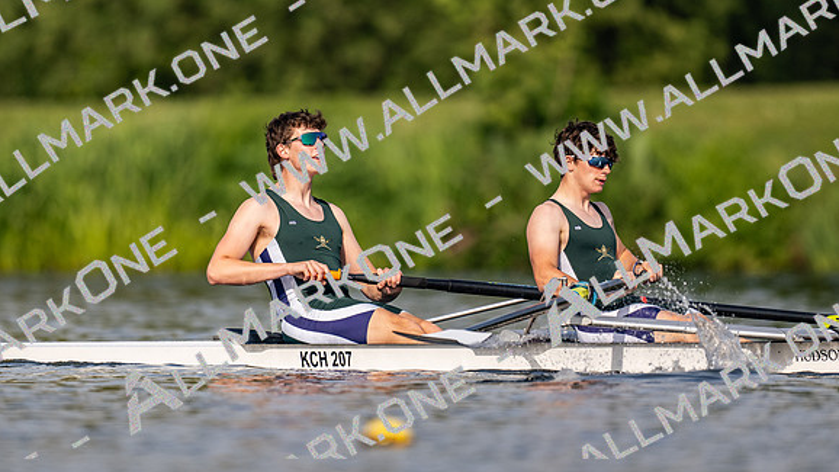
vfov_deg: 1.3
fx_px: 21066
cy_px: 210
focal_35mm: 947
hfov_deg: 2.3
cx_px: 420
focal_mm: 600
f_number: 4
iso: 250
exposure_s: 1/2500
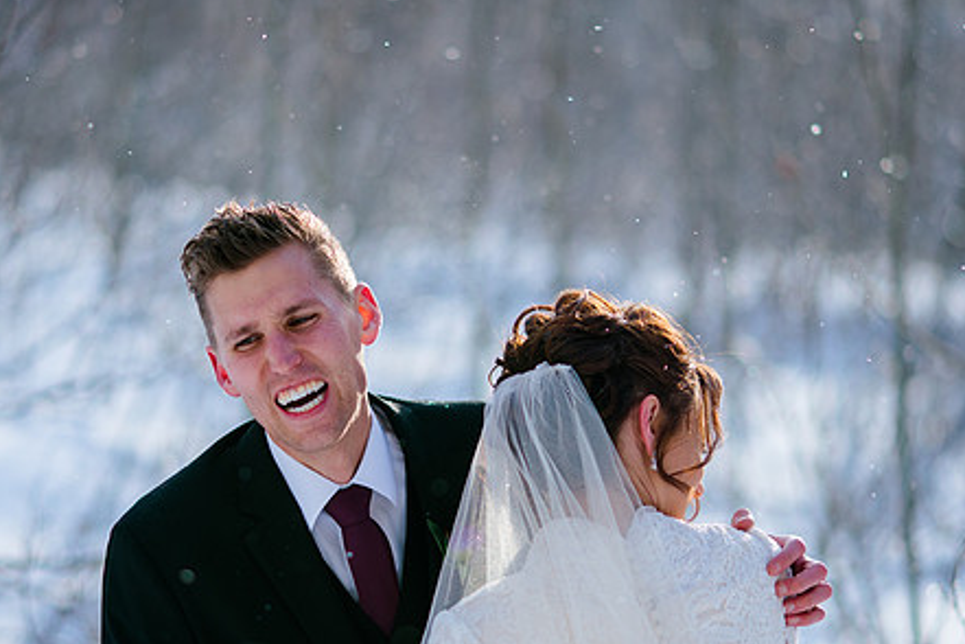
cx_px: 451
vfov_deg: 9.9
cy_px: 388
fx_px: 3699
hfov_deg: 14.9
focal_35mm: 138
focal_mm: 105
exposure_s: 1/2000
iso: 125
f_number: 2
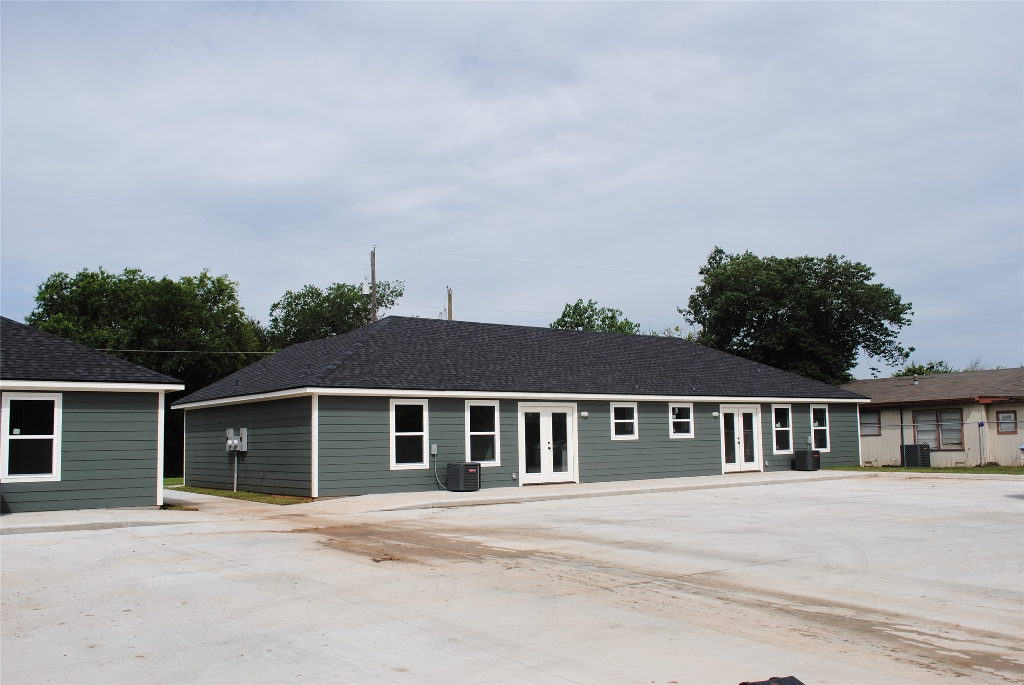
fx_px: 940
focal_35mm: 33
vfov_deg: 40.1
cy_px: 342
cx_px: 512
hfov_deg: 57.2
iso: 100
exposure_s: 1/400
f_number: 8
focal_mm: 22
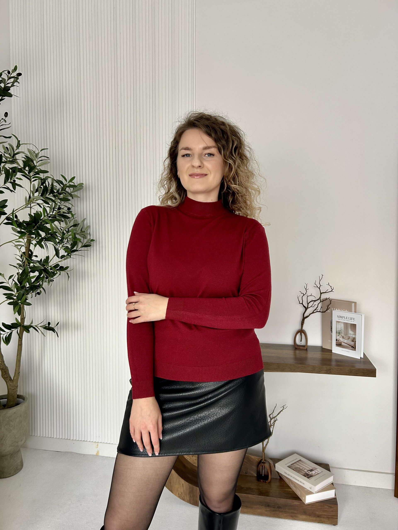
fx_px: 399
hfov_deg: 53.1
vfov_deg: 67.3
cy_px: 265
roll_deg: +0.0
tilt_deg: -4.4
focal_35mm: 26
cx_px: 199
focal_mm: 5.7
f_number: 1.5
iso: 125
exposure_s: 1/121
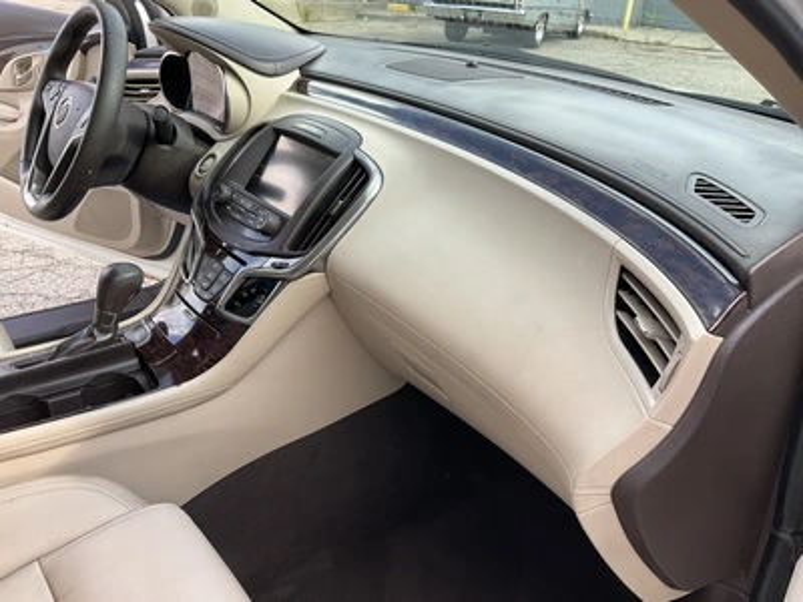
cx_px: 402
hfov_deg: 61.7
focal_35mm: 29
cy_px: 301
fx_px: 673
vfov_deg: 48.2
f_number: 1.8
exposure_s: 1/122
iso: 16
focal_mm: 3
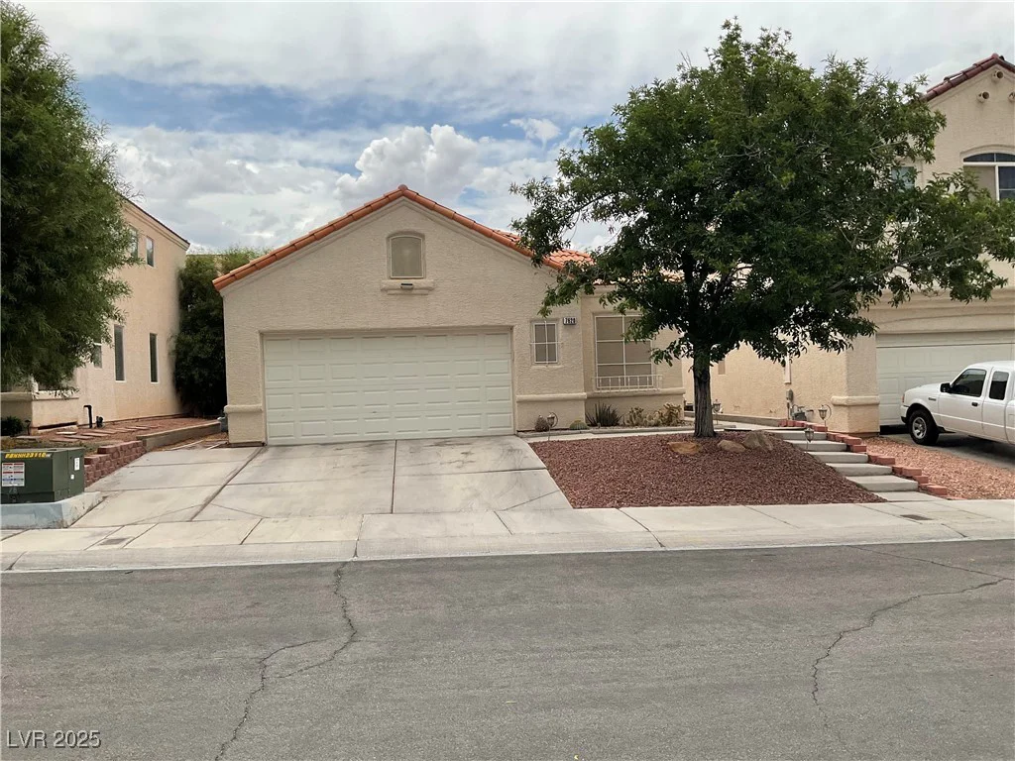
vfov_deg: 48.2
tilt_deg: -0.4
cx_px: 508
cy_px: 380
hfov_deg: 61.7
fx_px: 850
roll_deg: +1.8
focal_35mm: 29
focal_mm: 3
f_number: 1.8
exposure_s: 1/1195
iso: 16
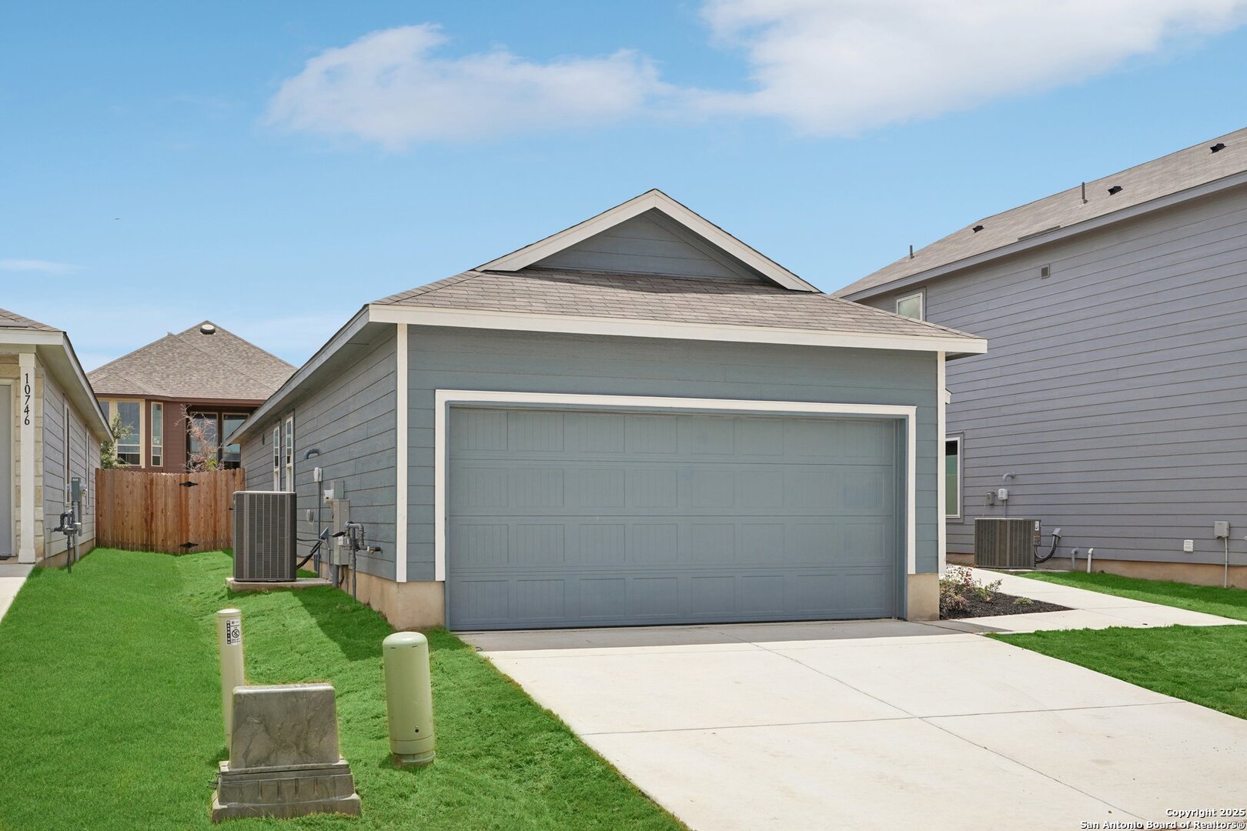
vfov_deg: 37.9
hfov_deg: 54.4
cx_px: 624
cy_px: 416
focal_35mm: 35
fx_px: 1212
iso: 100
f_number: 8
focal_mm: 35
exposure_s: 1/320
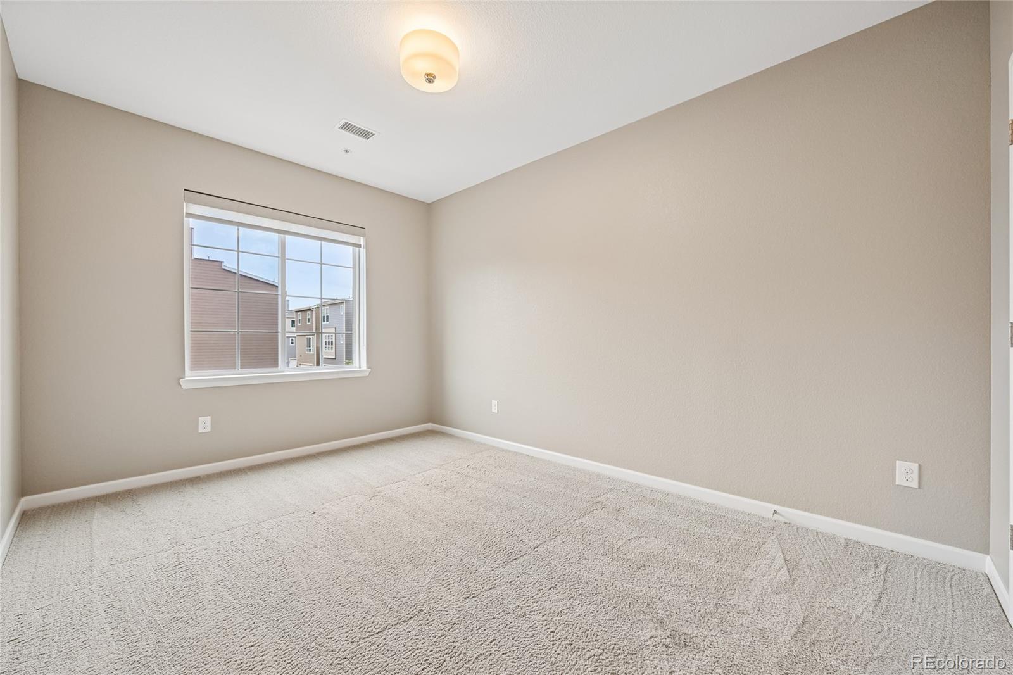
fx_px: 394
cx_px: 506
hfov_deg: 104.3
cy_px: 338
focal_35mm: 14
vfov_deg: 81.2
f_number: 8
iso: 250
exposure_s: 1/15
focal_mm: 14
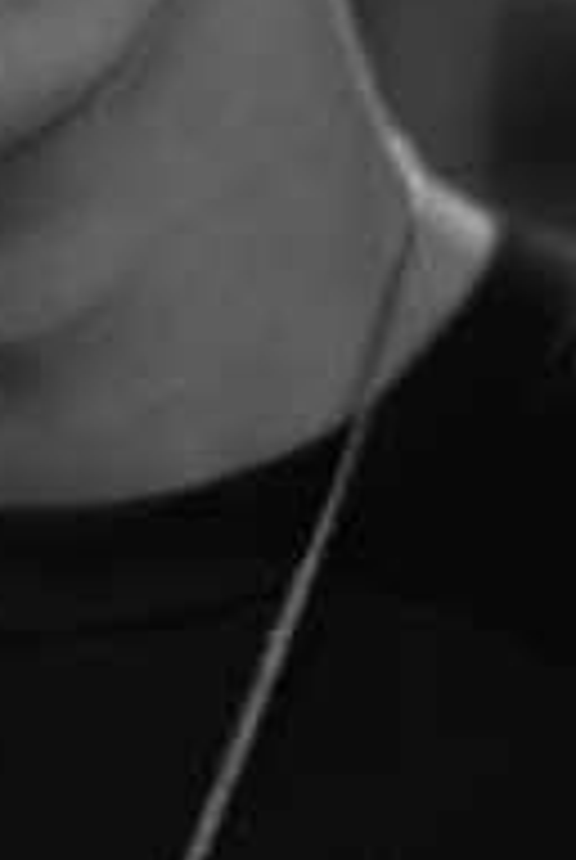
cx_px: -497
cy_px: -414
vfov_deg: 6.5
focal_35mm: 314
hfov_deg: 4.3
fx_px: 7508
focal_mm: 50
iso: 1600
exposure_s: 1/50
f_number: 1.8
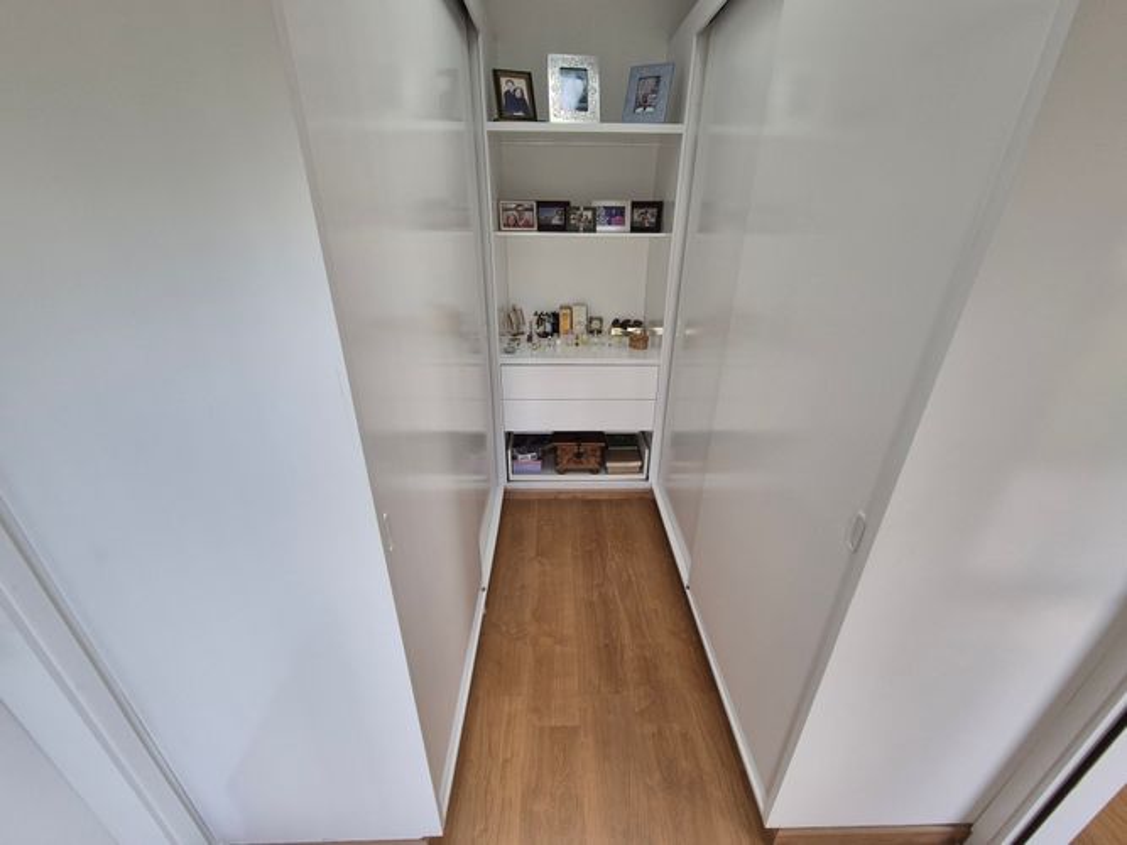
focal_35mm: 13
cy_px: 422
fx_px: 423
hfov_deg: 106.2
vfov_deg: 89.9
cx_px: 564
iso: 125
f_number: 2.2
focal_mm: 2.2
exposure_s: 1/60
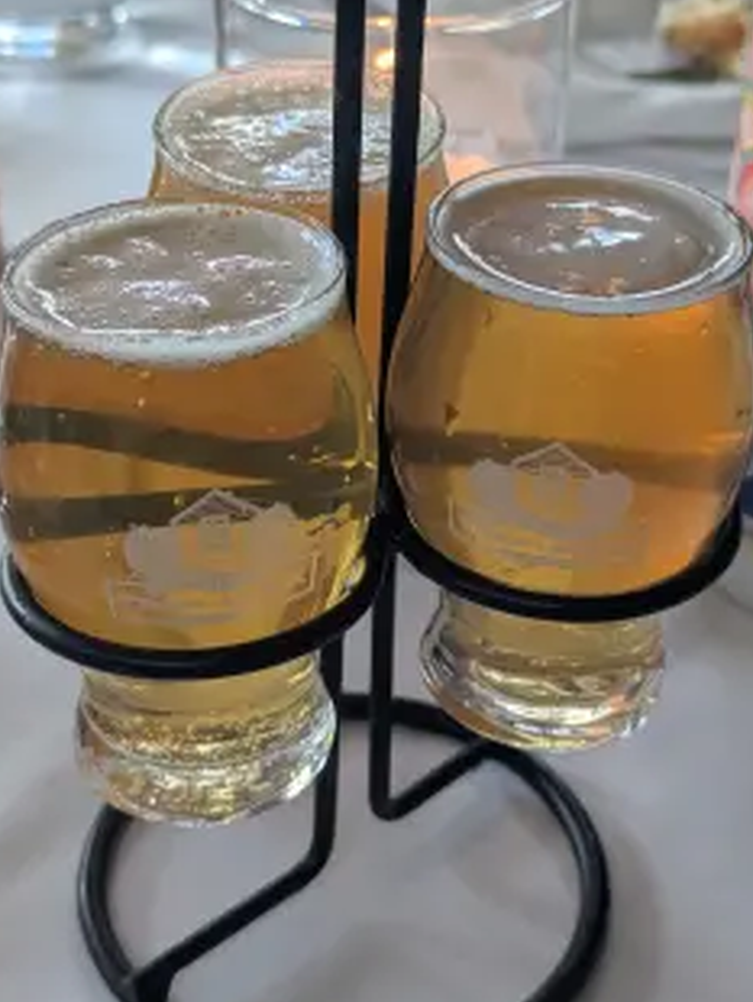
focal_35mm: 62
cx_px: 399
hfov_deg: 23.7
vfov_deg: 31.1
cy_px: 423
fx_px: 1796
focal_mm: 6.81
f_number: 1.85
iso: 219
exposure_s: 1/120
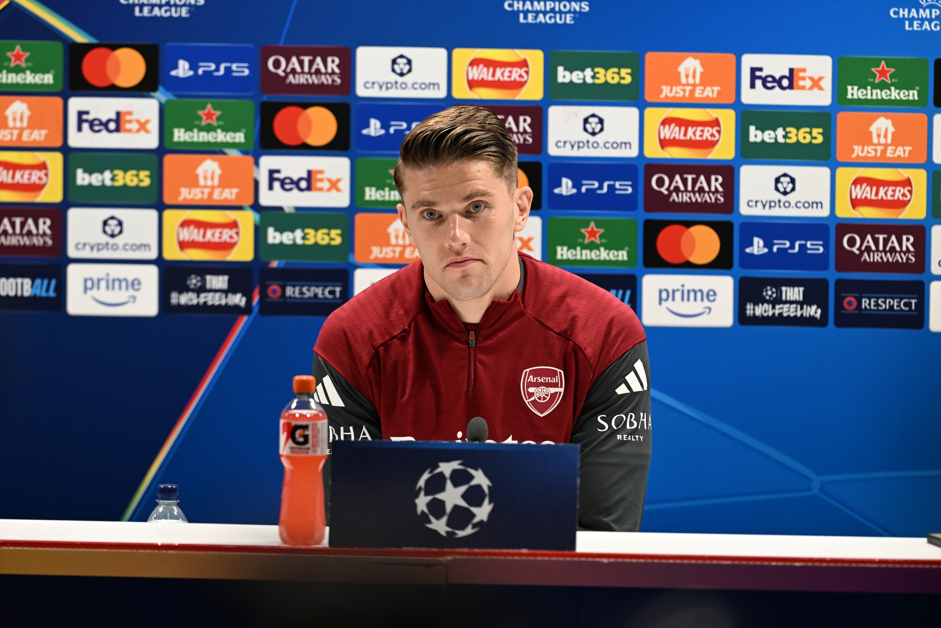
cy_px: 314
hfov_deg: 5.2
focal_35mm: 400
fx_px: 10455
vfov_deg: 3.4
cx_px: 470
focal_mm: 400
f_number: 4
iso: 2000
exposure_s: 1/320
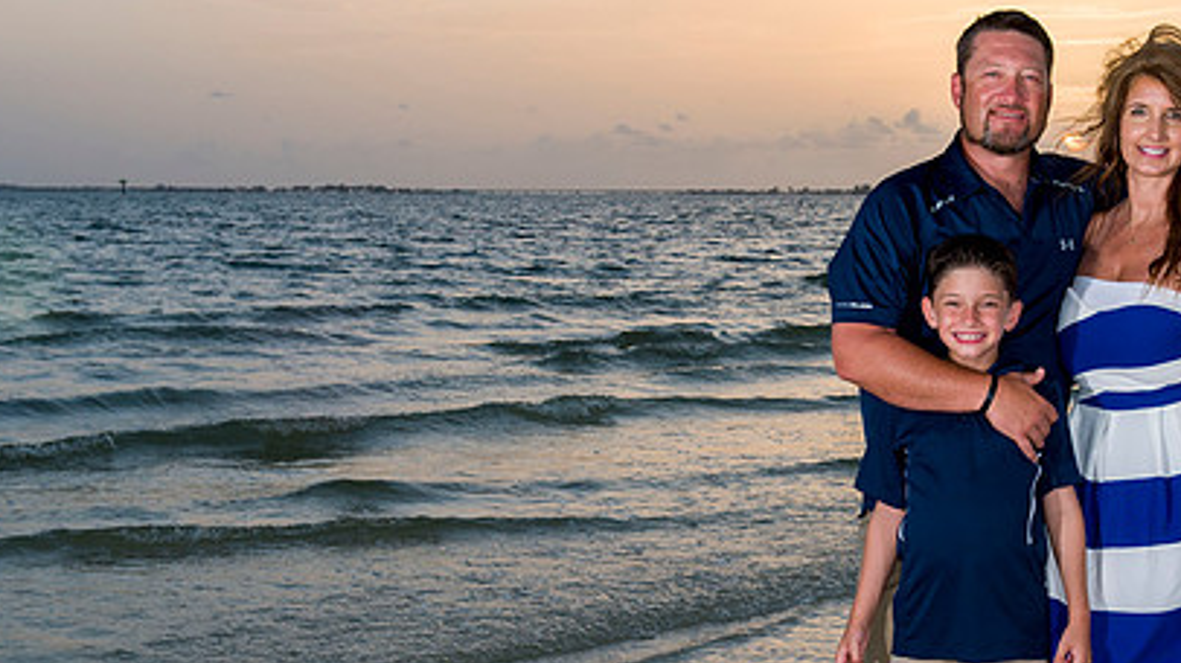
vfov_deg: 16.2
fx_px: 2316
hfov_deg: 28.3
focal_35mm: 74
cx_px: 841
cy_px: 504
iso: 400
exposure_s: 1/160
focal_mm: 42
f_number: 9
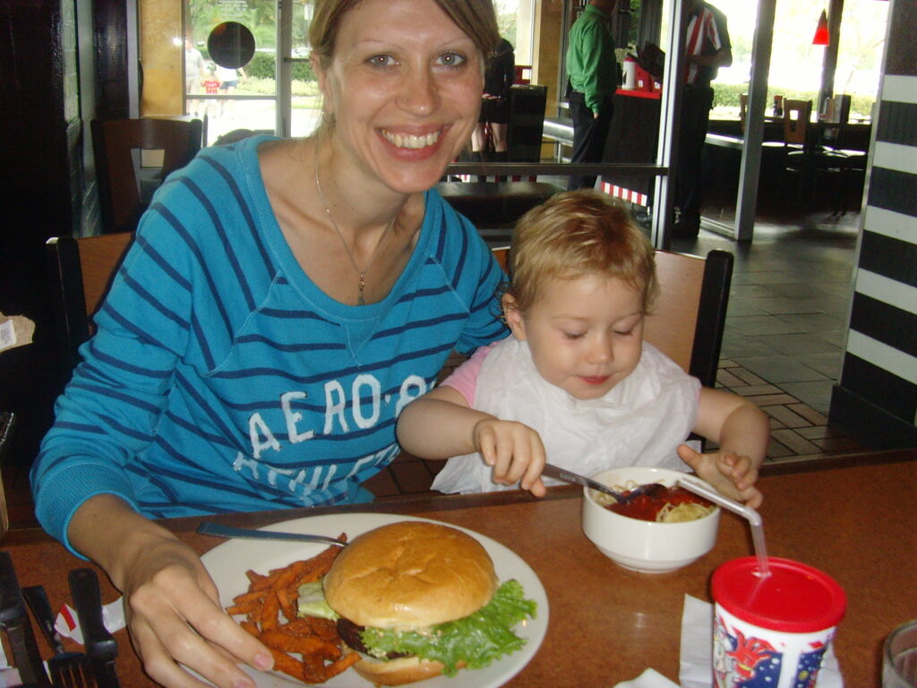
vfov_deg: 36.8
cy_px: 344
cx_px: 458
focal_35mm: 39
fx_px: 1033
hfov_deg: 47.9
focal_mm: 6.6
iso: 200
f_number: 3.5
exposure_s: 1/45
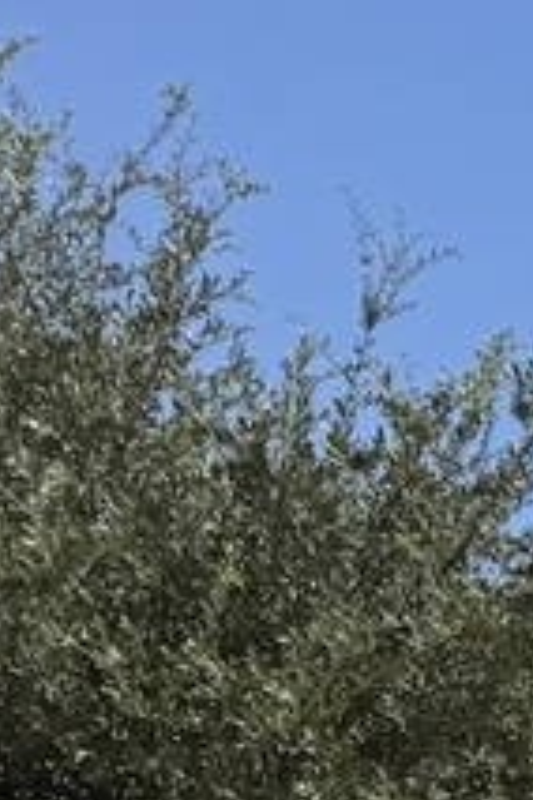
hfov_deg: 6.0
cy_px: 1330
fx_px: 3753
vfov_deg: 11.5
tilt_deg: +6.2
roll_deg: +0.3
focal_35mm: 169
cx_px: 2537
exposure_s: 1/4673
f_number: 1.78
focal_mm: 6.76
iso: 80
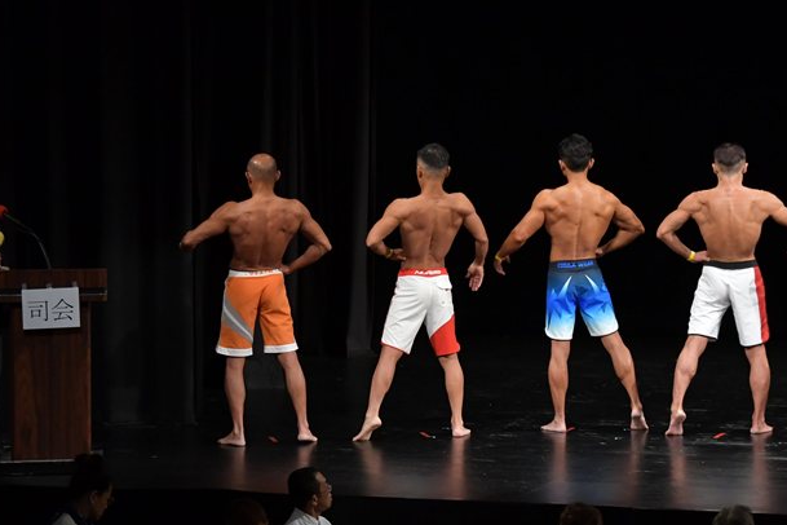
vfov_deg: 7.3
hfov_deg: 11.0
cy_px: 226
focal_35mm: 187
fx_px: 4088
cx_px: 422
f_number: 5.6
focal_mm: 98
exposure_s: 1/400
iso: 3200
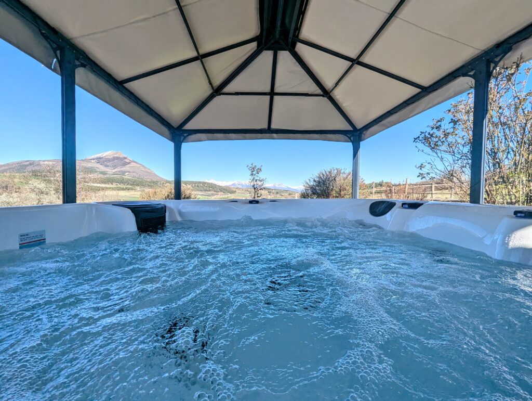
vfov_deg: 90.1
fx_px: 200
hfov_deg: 106.1
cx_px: 266
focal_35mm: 13
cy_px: 200
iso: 48
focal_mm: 1.95
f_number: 2.2
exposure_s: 1/1332
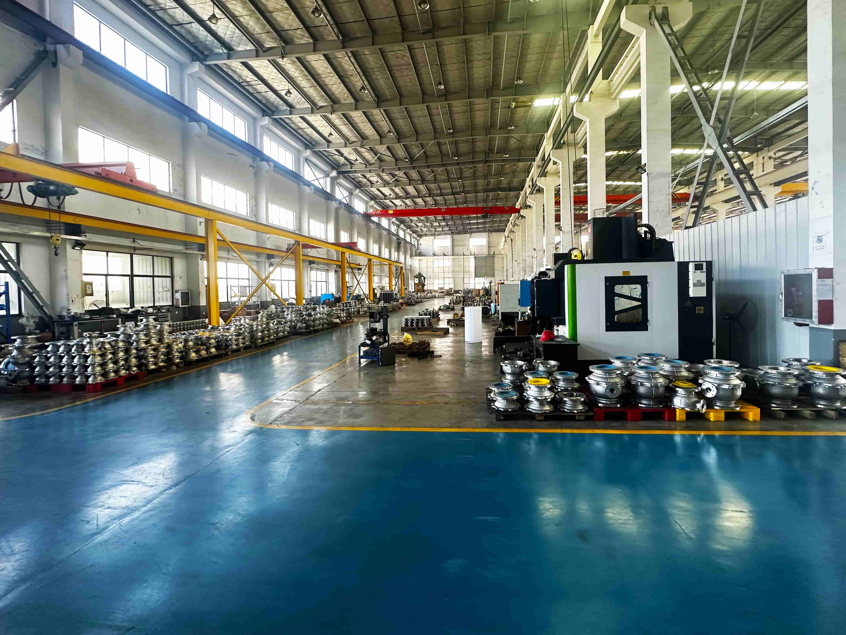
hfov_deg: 102.1
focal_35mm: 14
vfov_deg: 85.7
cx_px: 423
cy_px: 318
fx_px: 342
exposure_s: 1/99
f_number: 2.2
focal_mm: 2.22
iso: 160
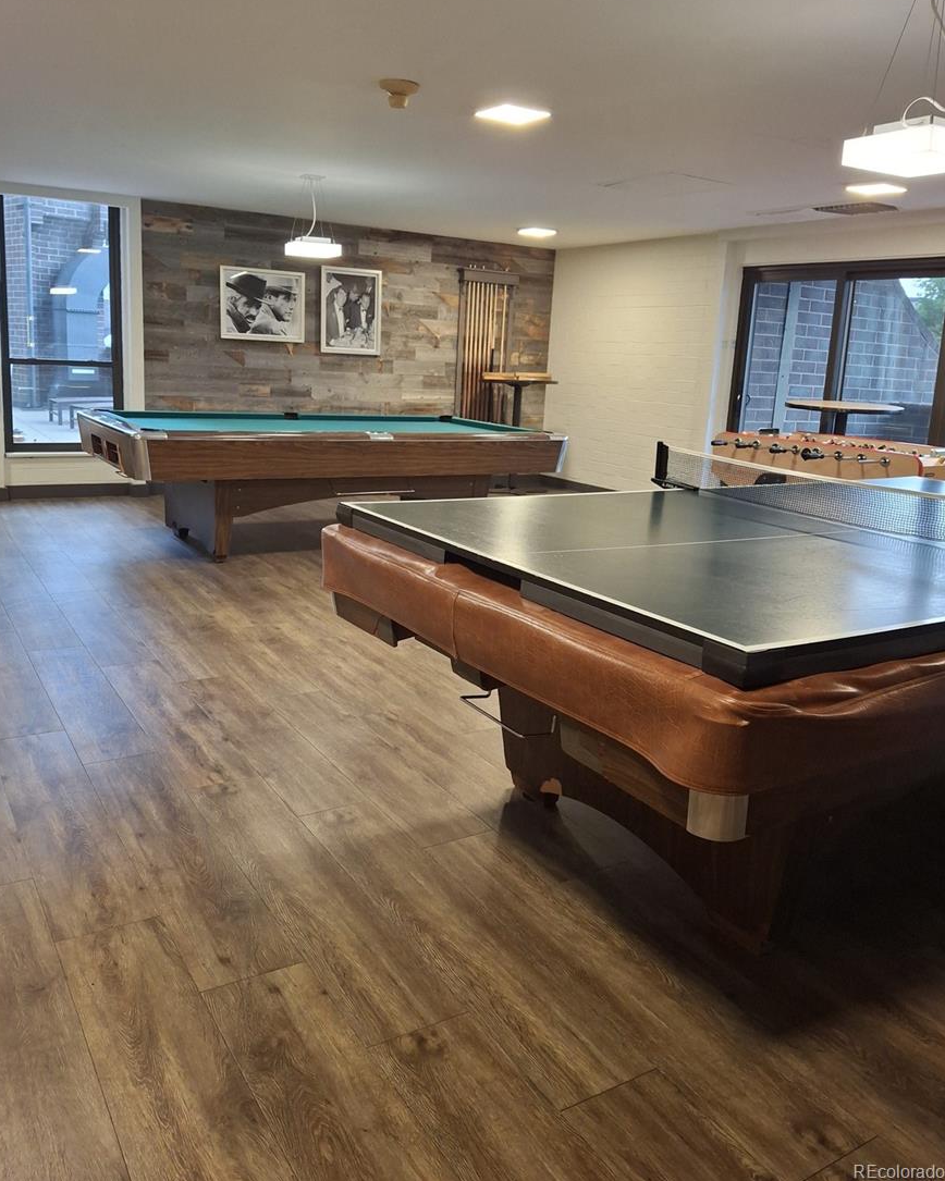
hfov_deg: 53.2
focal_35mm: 27
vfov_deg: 63.9
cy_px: 532
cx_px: 461
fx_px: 944
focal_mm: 4.69
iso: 250
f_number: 1.8
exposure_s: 1/60
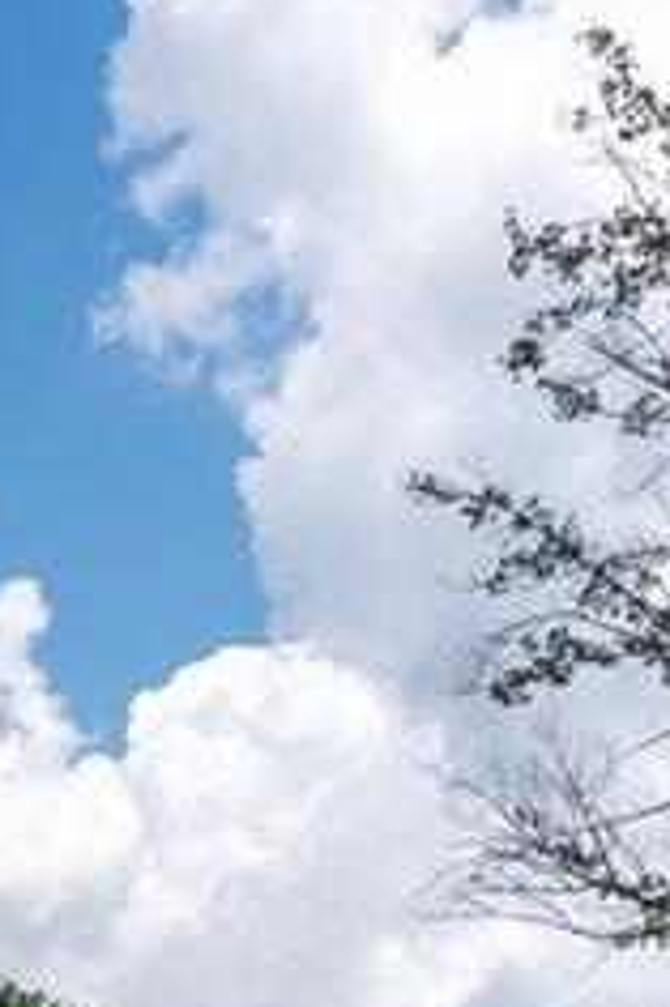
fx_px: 2796
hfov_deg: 11.2
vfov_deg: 19.0
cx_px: -999
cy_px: 1299
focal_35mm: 100
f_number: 8
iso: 400
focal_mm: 23
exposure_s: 1/640
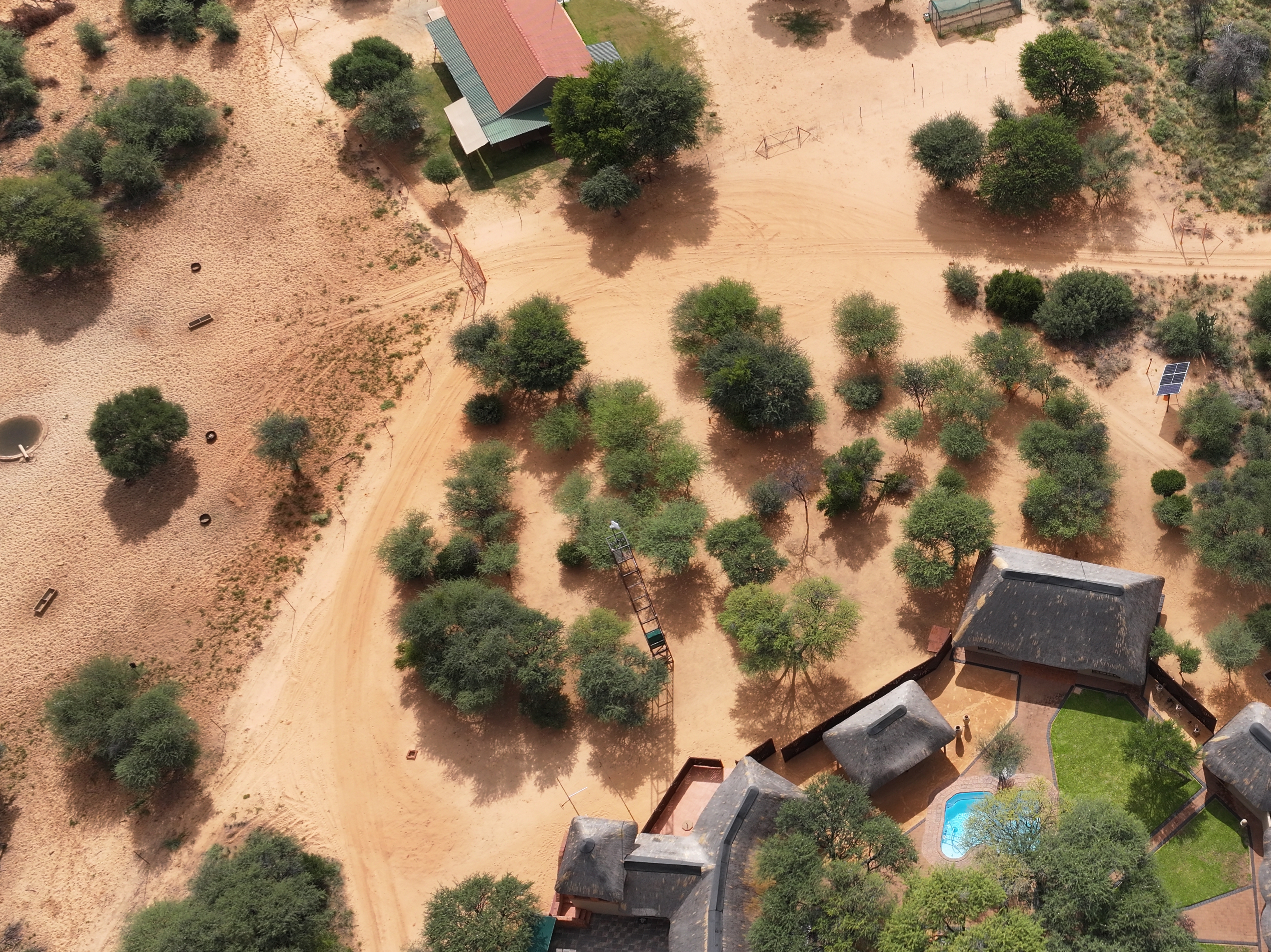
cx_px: 1015
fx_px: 1505
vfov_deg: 35.0
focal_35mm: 41
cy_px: 556
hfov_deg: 43.7
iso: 100
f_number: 7.1
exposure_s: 1/400
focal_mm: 12.29
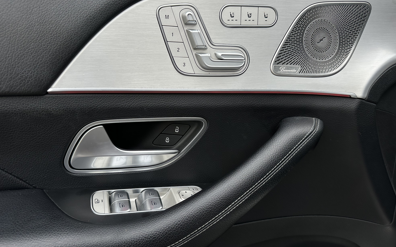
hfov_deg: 70.4
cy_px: 124
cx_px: 196
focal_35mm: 26
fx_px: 281
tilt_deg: -18.9
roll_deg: +0.3
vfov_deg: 47.6
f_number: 1.78
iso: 80
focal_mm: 6.86
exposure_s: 1/460
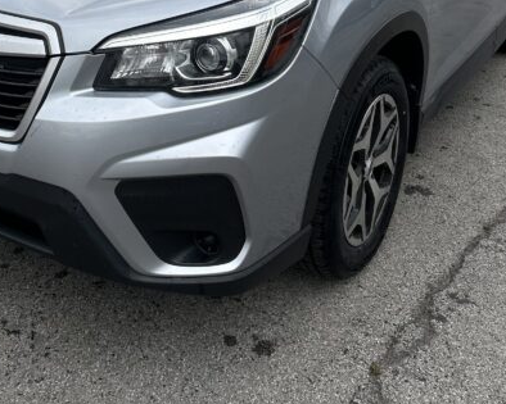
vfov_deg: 22.1
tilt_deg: -14.0
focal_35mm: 66
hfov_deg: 28.5
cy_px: -22
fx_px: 988
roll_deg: -0.7
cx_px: 166
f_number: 1.5
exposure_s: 1/1724
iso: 50
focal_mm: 5.7
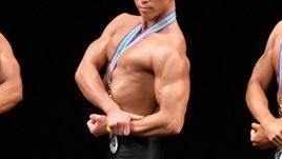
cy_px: 161
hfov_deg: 2.6
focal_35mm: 818
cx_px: -14
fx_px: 6119
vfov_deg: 1.5
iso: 3200
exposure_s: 1/400
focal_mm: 180
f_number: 5.6
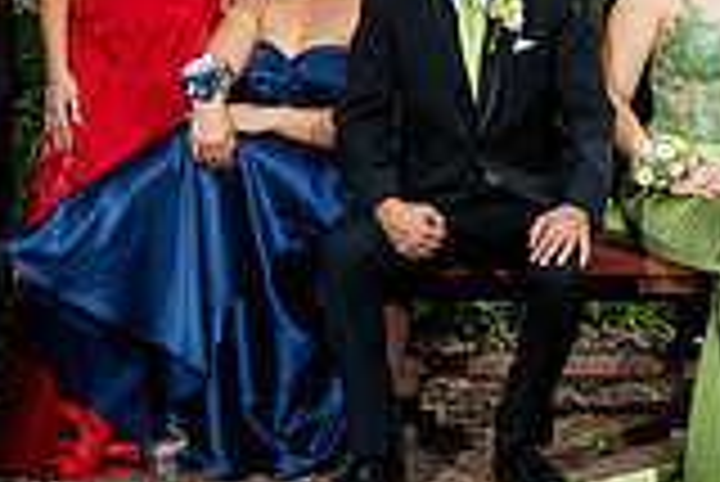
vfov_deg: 10.7
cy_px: -11
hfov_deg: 15.8
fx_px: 2542
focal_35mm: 127
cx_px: 716
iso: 160
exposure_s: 1/200
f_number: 3.2
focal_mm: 35
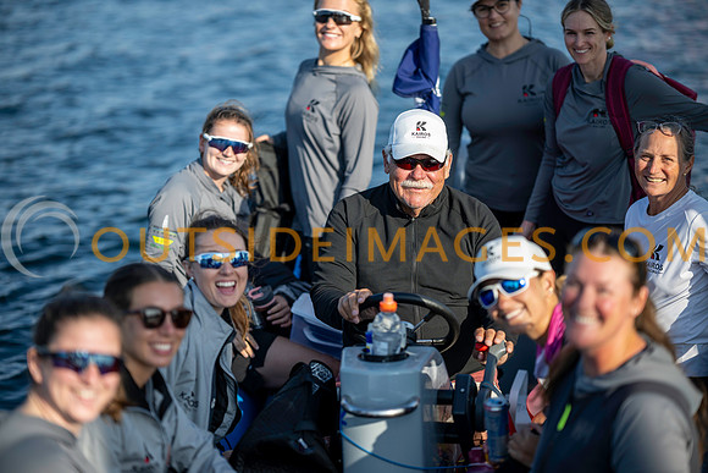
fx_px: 1672
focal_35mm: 85
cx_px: 354
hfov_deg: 23.9
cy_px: 236
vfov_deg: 16.1
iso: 64
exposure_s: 1/2500
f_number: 2.5
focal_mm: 85
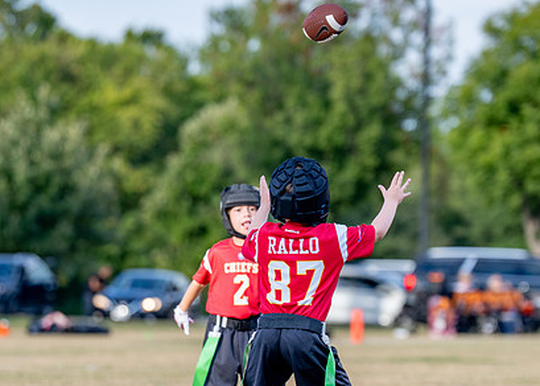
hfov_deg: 7.5
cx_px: 255
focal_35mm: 270
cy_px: 267
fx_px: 4140
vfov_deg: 5.3
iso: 250
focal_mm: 136
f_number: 2.8
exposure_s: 1/2000
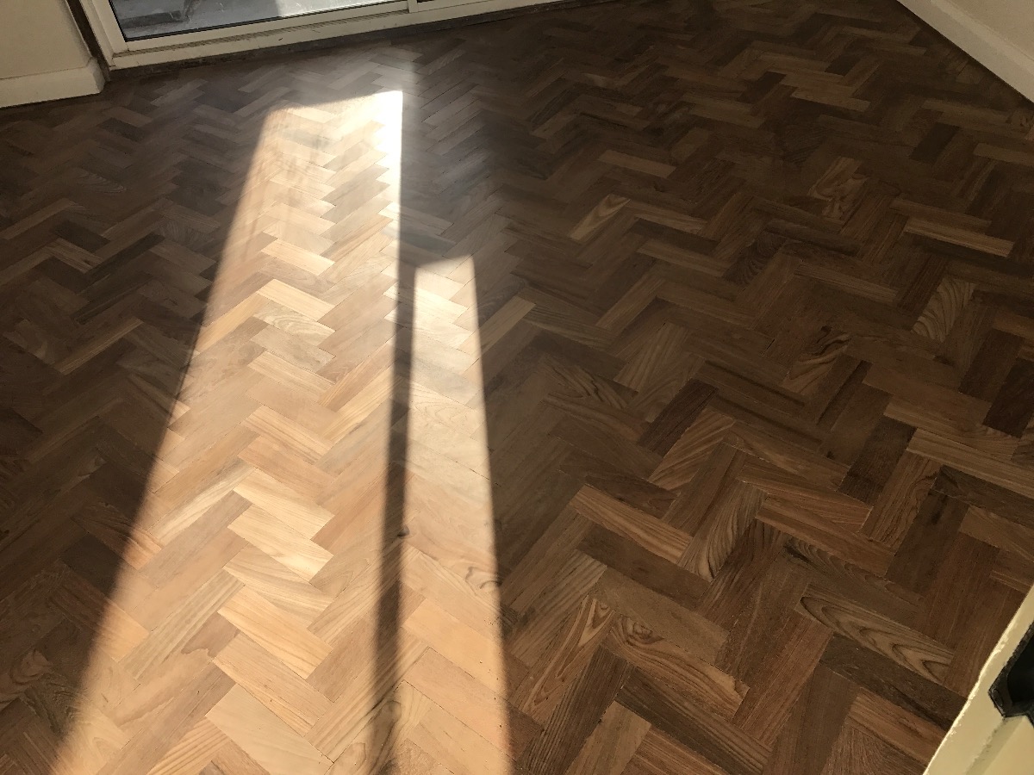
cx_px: 517
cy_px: 388
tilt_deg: -43.7
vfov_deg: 49.7
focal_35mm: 28
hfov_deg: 63.4
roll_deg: +7.4
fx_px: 836
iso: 20
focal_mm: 3.99
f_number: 1.8
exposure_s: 1/665
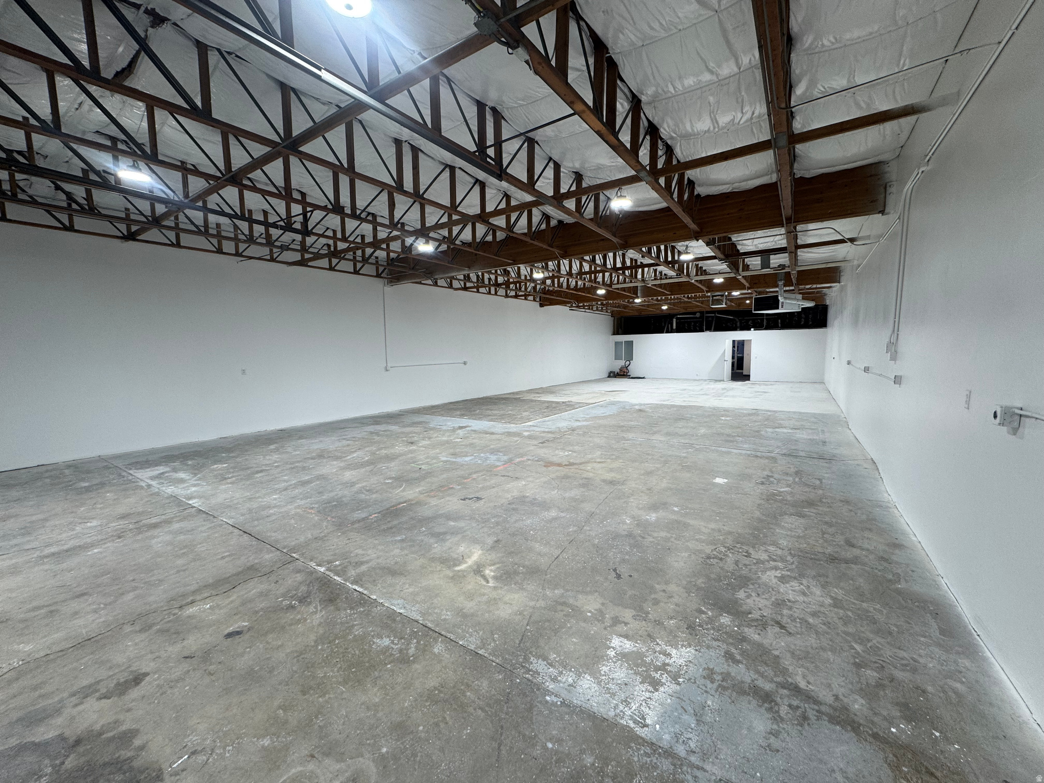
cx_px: 522
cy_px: 392
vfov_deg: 85.7
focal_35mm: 14
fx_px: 422
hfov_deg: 102.1
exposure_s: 1/120
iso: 80
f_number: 2.2
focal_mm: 2.22
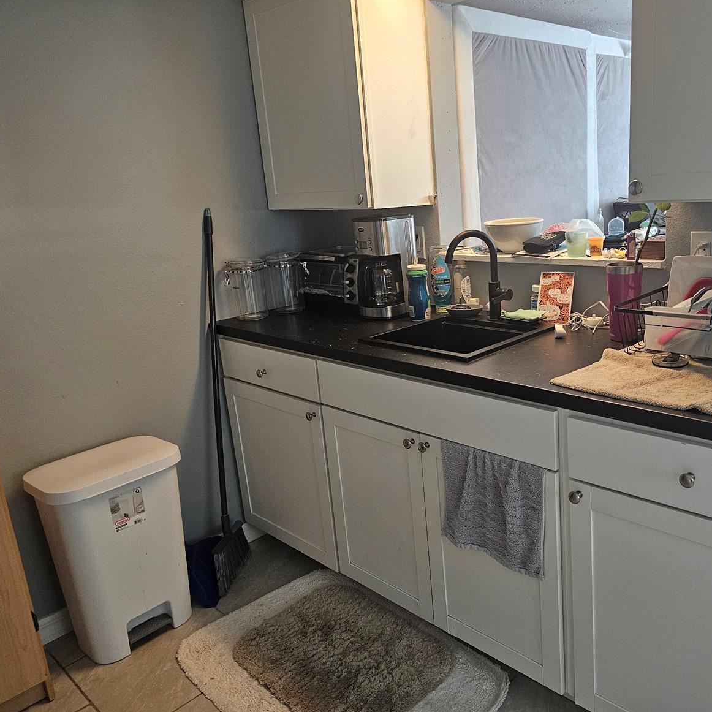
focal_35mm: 28
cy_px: 355
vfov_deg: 57.3
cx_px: 446
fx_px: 652
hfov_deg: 56.6
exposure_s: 1/120
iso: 800
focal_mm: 6.3
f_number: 1.7
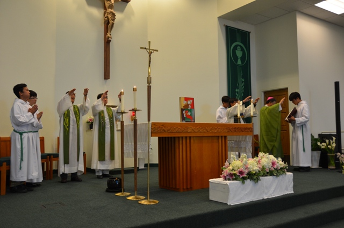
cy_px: 114
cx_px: 172
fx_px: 315
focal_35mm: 33
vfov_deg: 39.8
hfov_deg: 57.3
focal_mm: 22
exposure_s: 1/60
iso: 800
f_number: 3.8
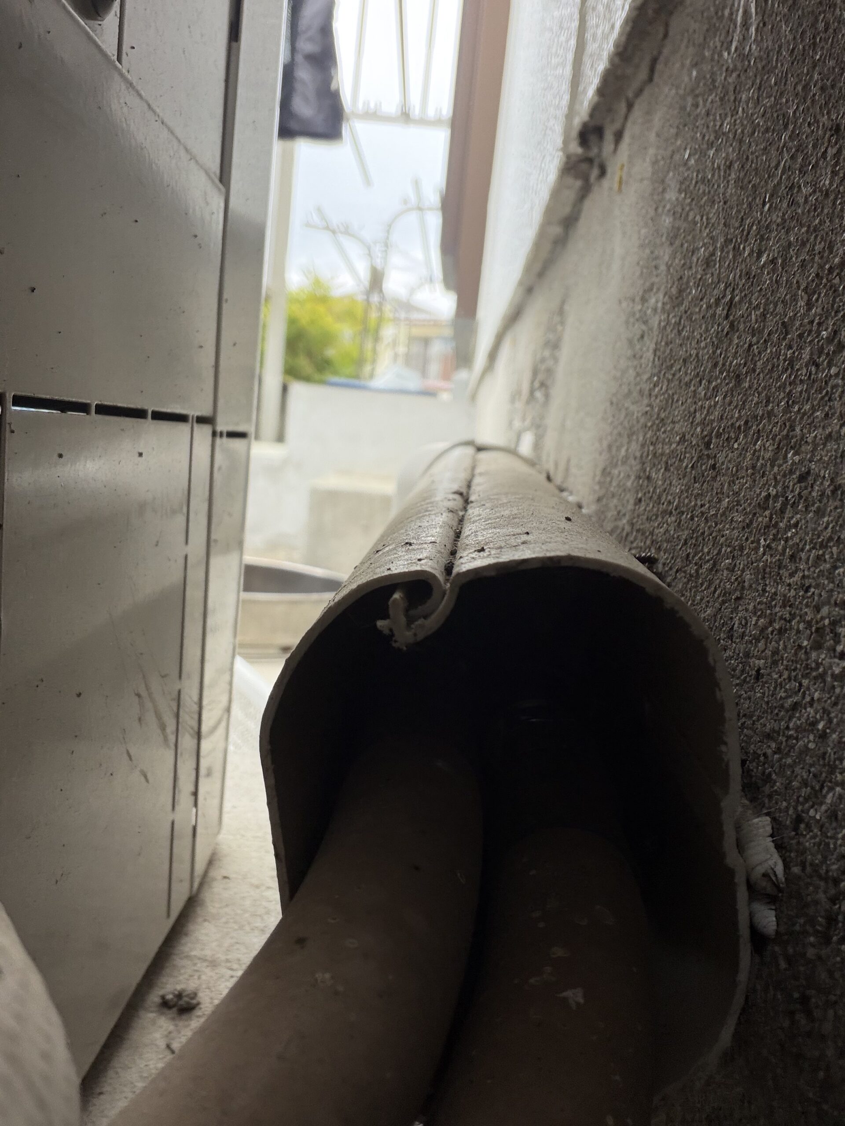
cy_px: 563
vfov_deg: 60.0
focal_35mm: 30
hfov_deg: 46.8
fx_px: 976
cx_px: 422
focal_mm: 2.71
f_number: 1.9
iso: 25
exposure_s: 1/121
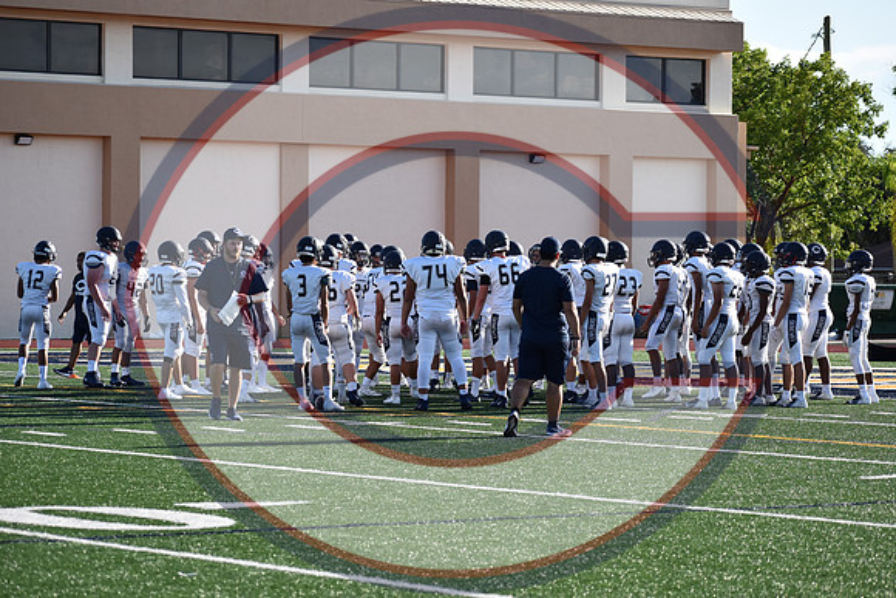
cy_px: 299
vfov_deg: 10.2
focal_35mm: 135
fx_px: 3361
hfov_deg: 15.2
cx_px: 448
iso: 400
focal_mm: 90
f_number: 5.6
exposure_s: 1/1250
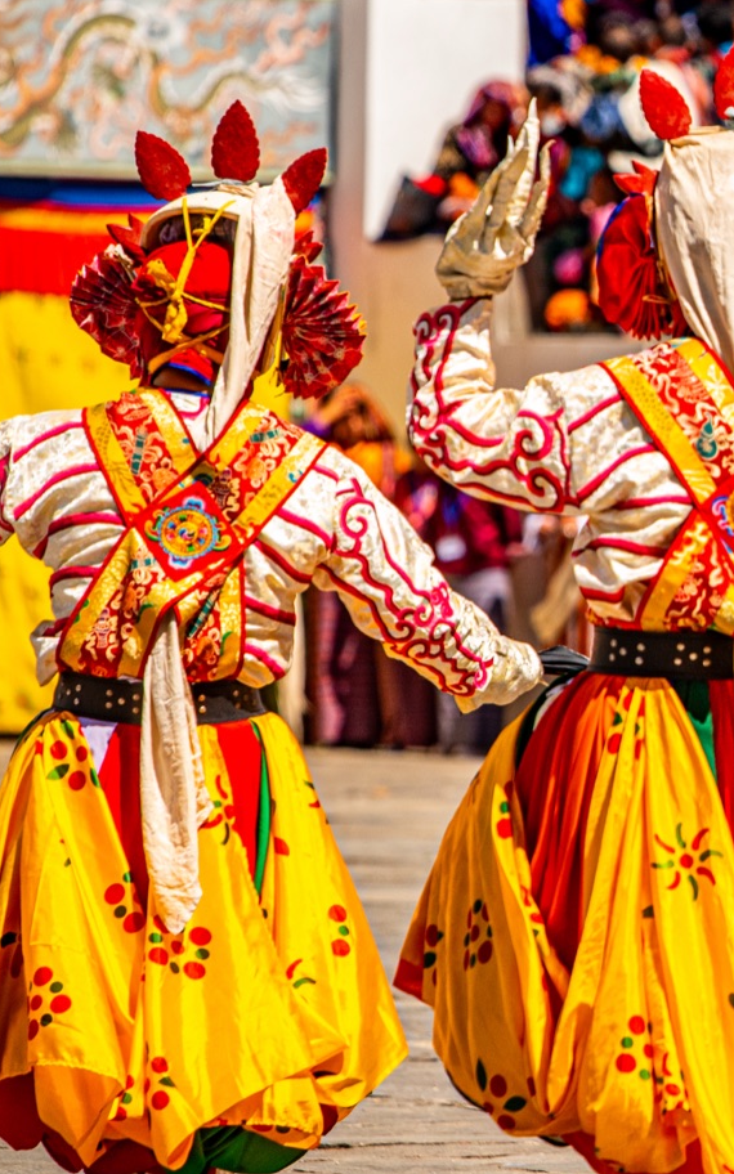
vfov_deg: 4.7
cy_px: 507
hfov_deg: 2.9
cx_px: 1145
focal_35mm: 447
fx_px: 14307
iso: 400
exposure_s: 1/1600
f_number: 5
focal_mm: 200
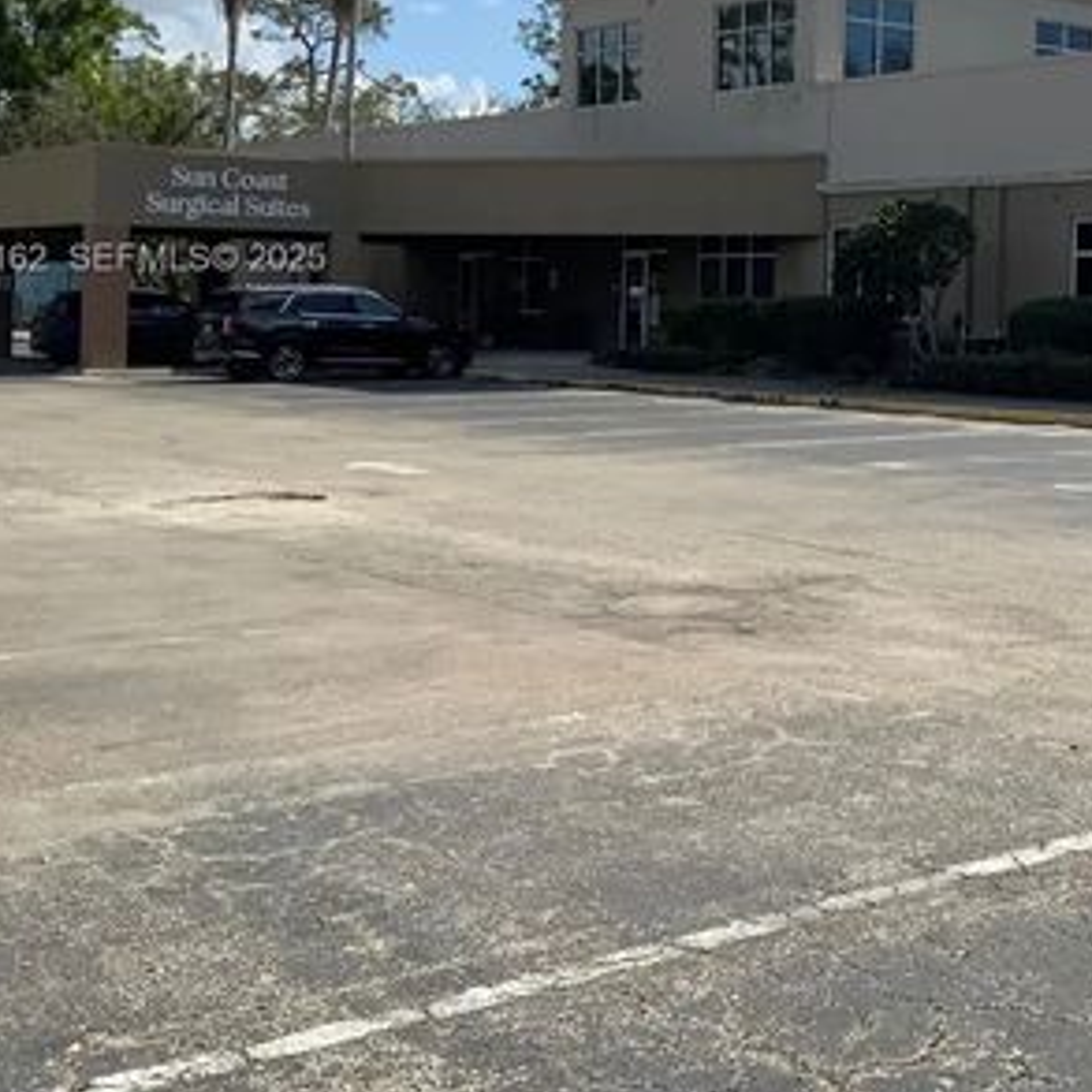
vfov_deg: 30.0
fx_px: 1999
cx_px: 1055
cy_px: 261
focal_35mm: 56
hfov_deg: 28.9
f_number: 1.8
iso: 20
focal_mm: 3
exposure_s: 1/2959
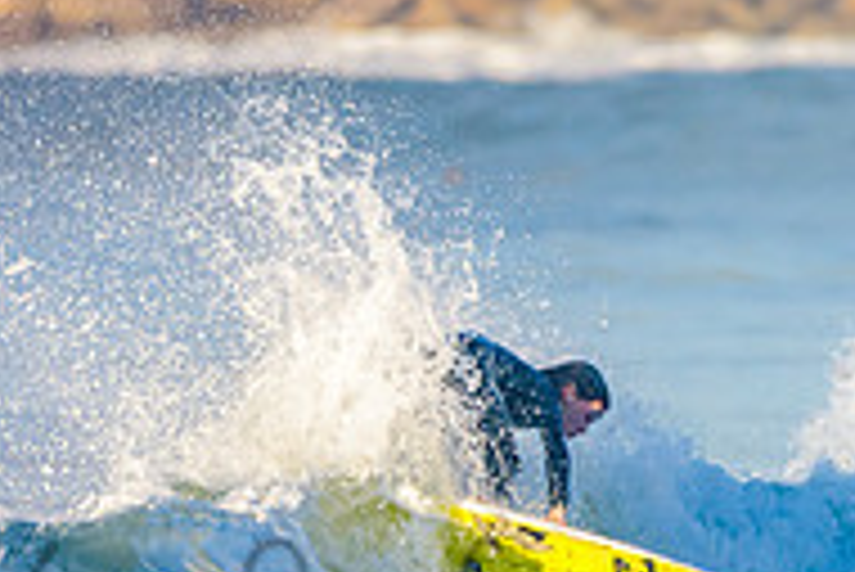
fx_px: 44041
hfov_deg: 1.1
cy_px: 570
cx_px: 436
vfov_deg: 0.7
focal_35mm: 1853
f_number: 5.6
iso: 360
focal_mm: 500
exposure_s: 1/2000
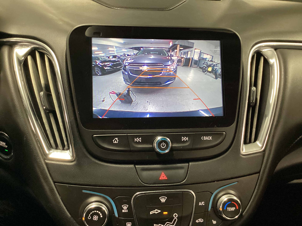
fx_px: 270
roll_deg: -4.8
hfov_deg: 58.4
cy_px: 113
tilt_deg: -31.0
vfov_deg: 45.4
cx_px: 151
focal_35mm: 31
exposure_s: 1/30
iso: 320
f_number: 2.4
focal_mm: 3.3
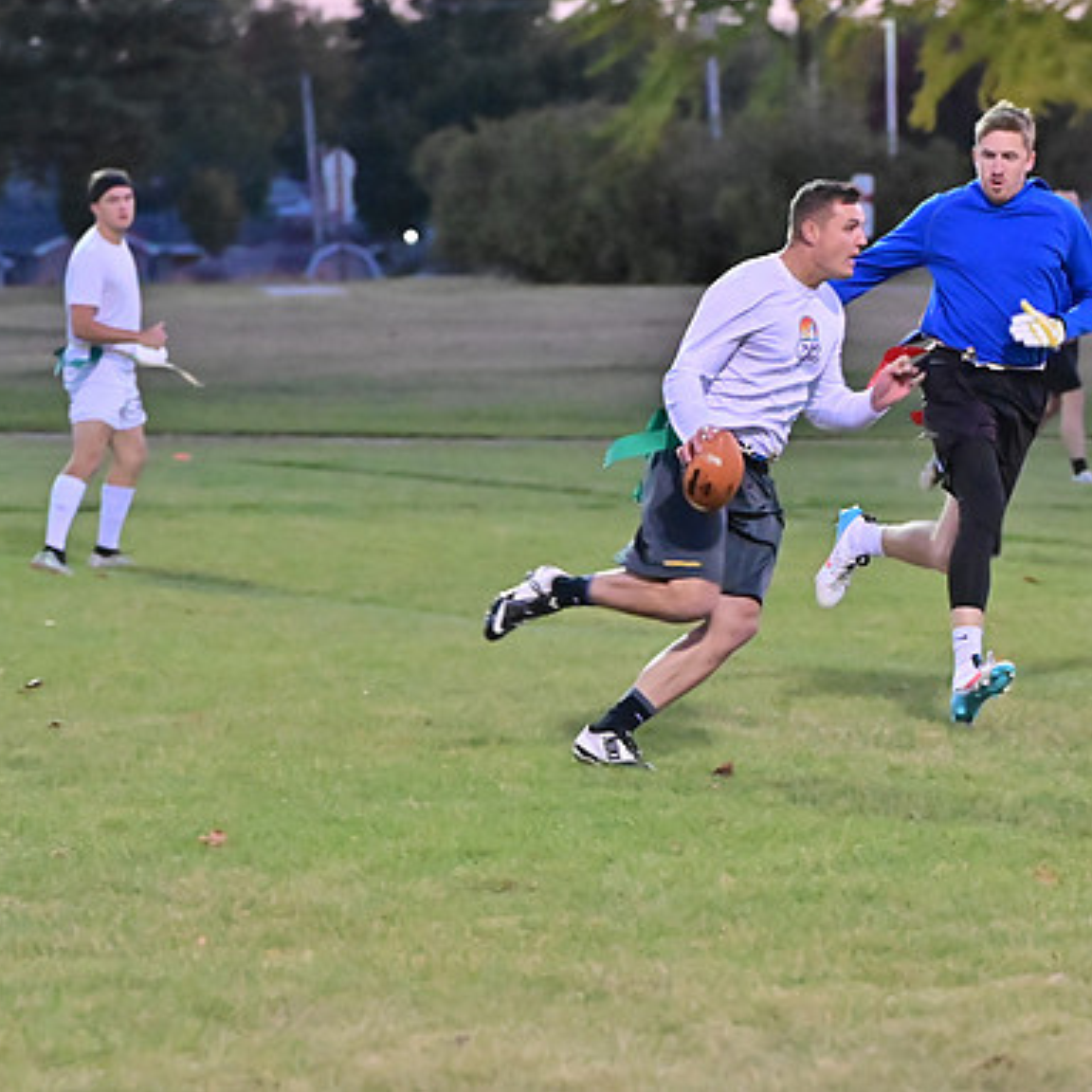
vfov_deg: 7.9
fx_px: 7888
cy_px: 545
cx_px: 802
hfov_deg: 7.9
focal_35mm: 221
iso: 6400
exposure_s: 1/400
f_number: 4
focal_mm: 115
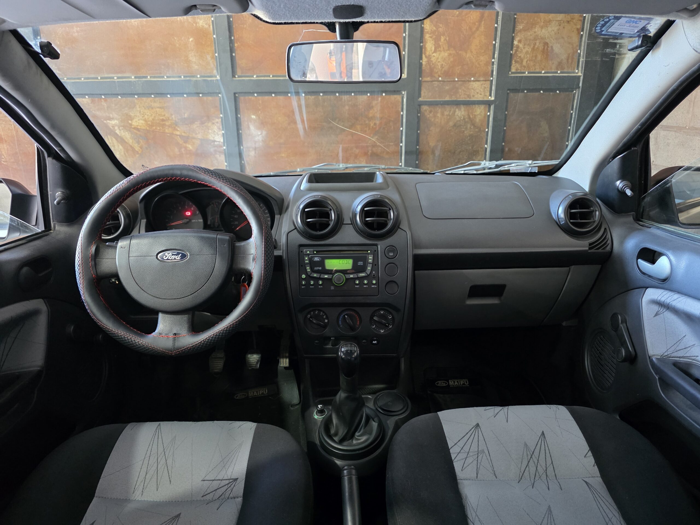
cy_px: 262
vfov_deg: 58.9
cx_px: 350
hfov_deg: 73.9
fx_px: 465
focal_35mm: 23
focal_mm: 6.3
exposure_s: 1/33.3
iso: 1250
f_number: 1.7
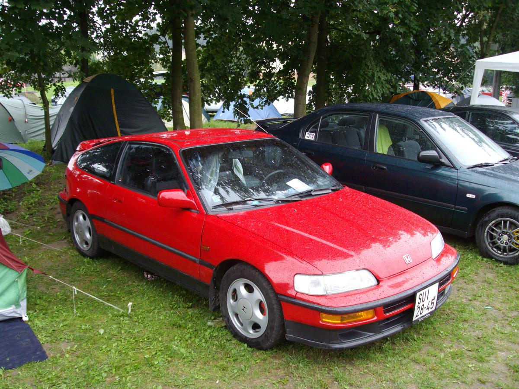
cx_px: 260
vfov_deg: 39.7
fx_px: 540
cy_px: 194
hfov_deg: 51.4
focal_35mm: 36
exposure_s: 1/60
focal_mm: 6
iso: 160
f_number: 2.7
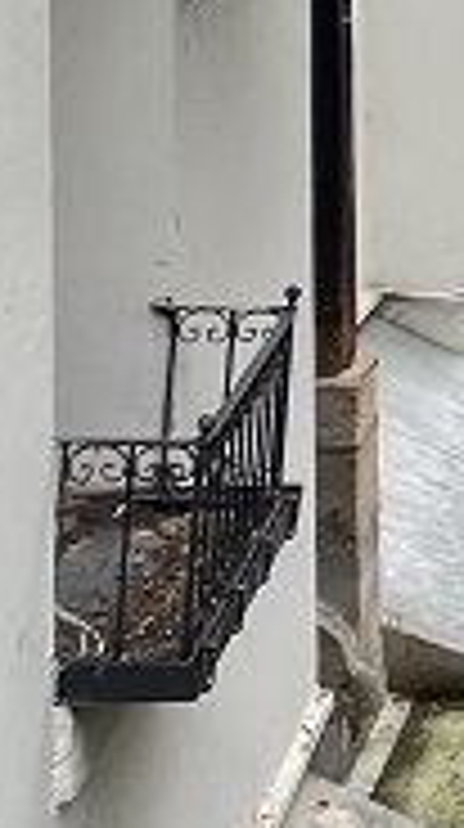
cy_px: -410
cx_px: 1644
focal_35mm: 154
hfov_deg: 6.7
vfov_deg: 13.2
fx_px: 3381
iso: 32
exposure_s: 1/471
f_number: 1.8
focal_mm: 4.25
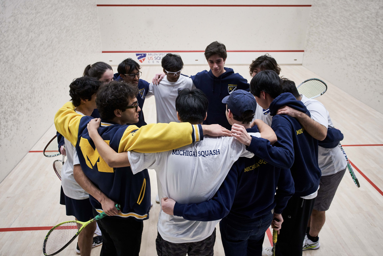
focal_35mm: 29
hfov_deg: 63.7
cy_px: 128
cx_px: 192
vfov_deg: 45.0
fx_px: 309
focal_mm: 29
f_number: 4.5
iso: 4000
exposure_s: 1/400
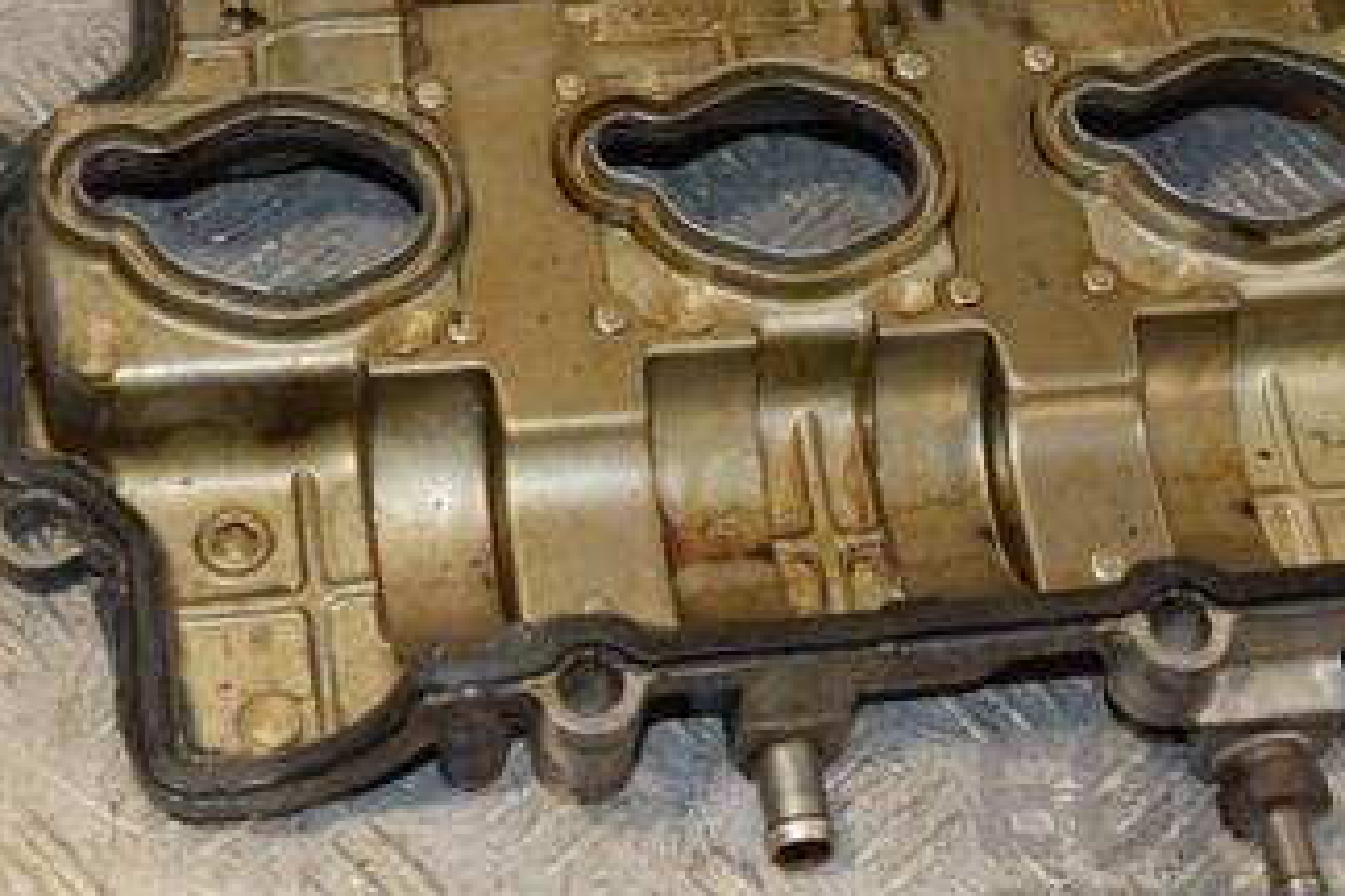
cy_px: 245
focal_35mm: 89
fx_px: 3325
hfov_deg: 22.8
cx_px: 901
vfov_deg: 15.3
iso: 800
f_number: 5
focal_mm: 32
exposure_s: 1/200
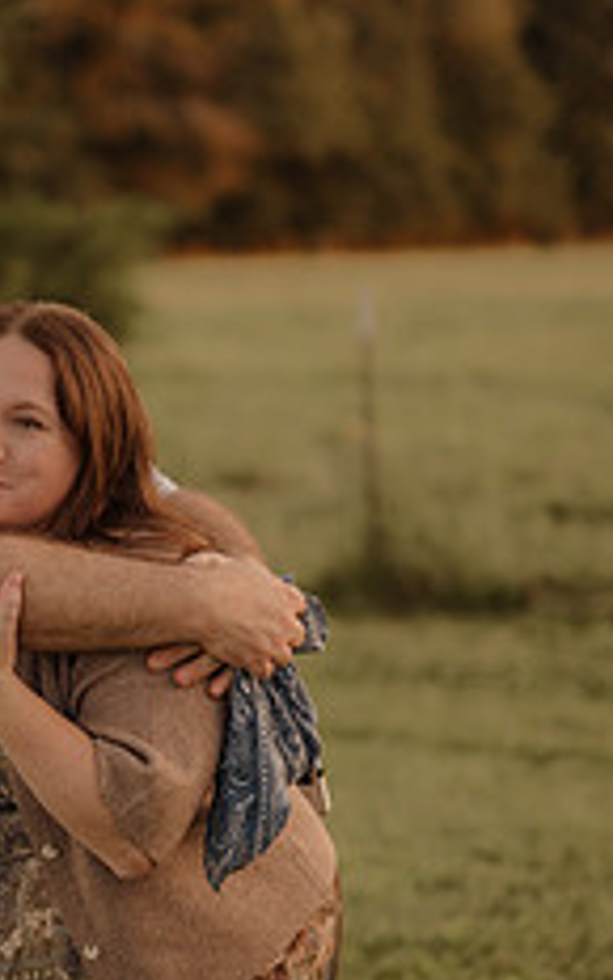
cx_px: 55
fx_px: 2646
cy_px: 596
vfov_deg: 21.0
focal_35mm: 99
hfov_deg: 13.1
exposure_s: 1/320
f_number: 2.8
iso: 200
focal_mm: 50
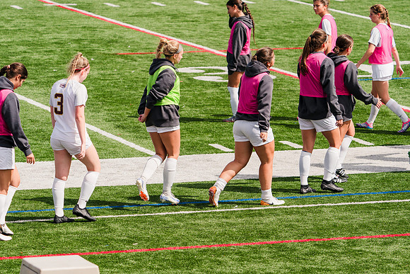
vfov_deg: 6.3
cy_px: 137
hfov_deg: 9.4
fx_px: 2483
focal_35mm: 218
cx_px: 205
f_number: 5.6
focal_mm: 218
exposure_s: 1/1600
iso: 250
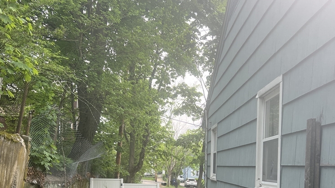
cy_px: 159
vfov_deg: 29.5
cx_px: 165
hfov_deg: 51.6
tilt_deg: +0.9
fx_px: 346
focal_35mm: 39
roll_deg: -1.7
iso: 50
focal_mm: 5.7
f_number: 1.5
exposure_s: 1/572
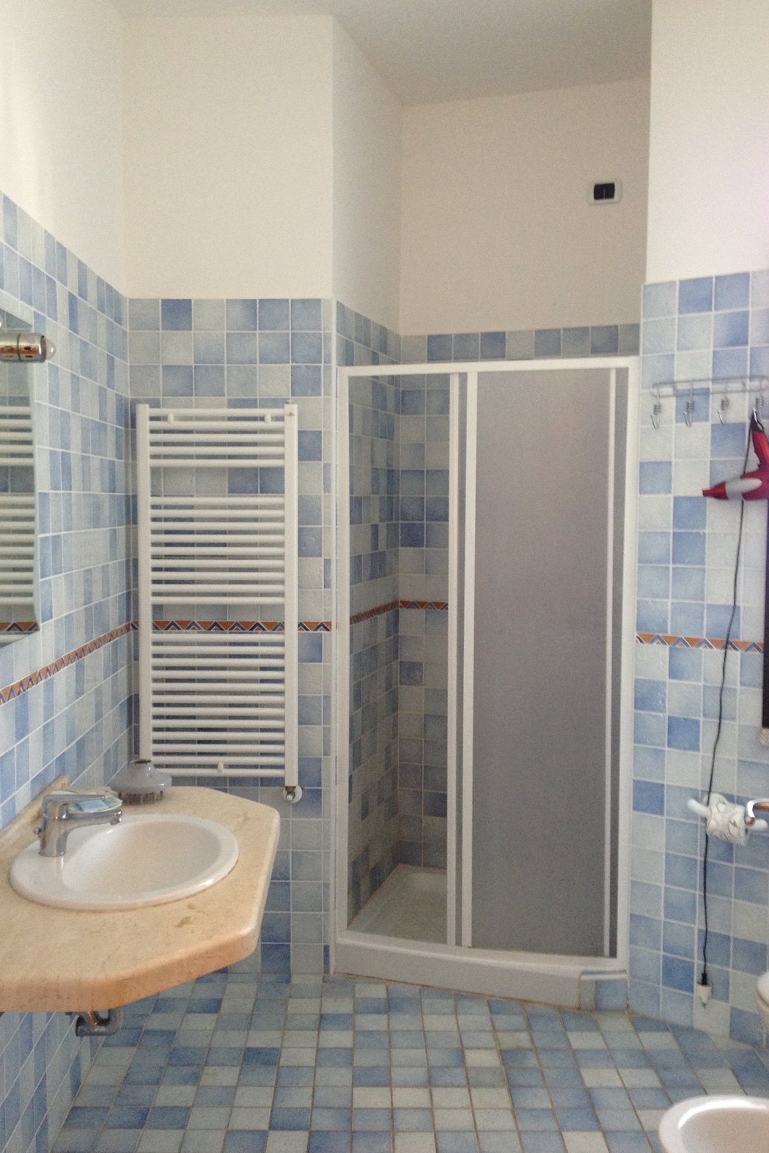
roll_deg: +0.6
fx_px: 1186
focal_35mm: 37
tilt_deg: -4.0
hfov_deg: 35.9
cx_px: 360
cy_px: 585
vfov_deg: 51.9
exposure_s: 1/20
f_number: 2.4
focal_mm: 4.28
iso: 160
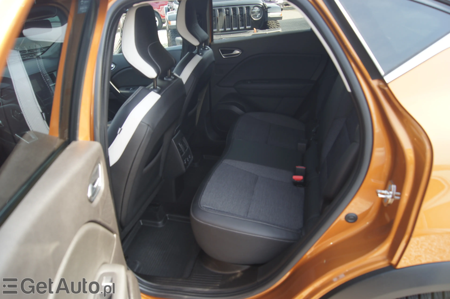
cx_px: 225
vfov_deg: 47.9
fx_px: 337
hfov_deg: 67.4
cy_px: 150
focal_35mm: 27
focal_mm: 18
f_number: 5
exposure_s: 1/50
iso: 100
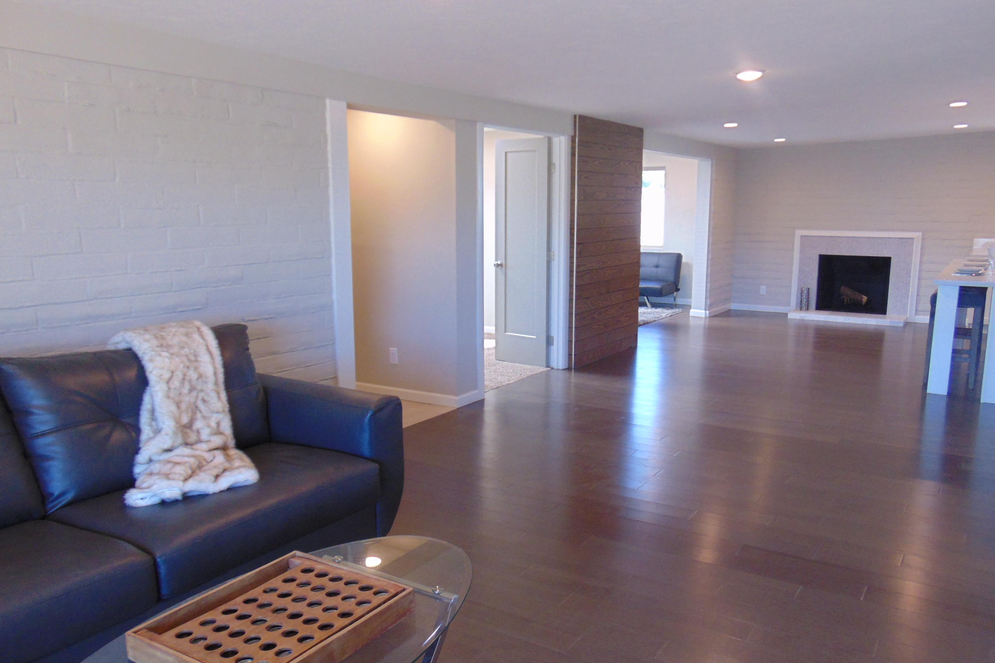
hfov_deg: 65.4
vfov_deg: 46.4
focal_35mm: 28
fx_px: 774
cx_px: 519
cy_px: 354
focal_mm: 4.5
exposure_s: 1/30
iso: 160
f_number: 3
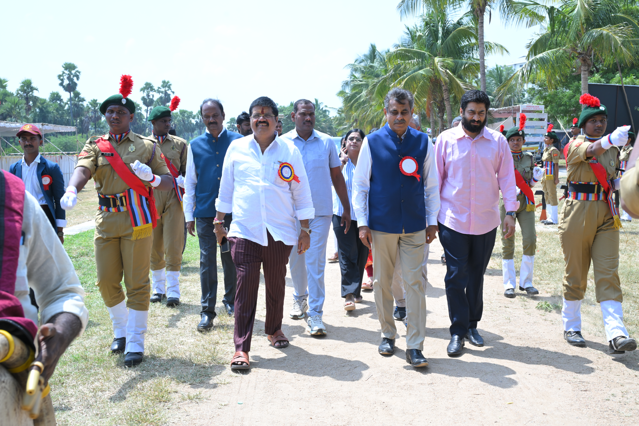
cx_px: 320
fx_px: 692
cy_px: 213
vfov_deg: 34.2
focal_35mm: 39
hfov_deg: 49.6
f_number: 8
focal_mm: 39
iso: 320
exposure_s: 1/320
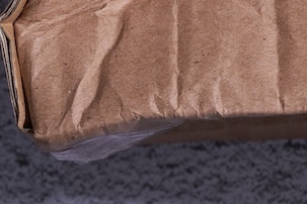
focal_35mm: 357
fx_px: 3044
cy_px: -73
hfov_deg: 5.8
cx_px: 304
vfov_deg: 3.8
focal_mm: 90
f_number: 10
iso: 100
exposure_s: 1/60
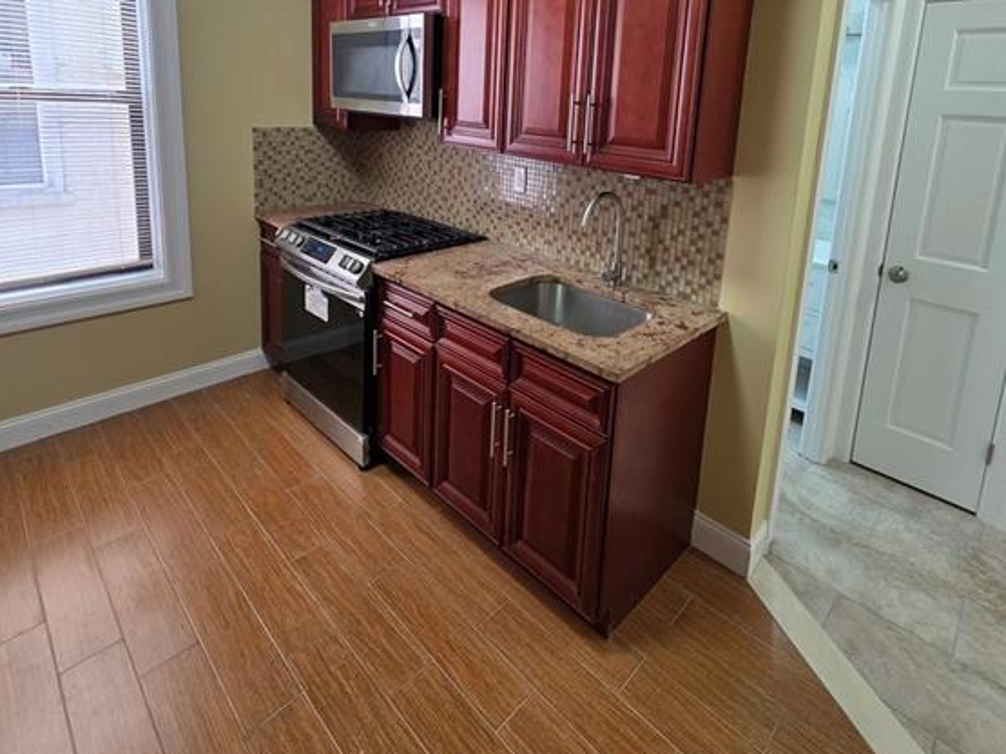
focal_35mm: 18
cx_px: 513
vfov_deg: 67.6
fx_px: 523
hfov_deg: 87.8
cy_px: 201
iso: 250
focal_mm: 2.2
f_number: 1.9
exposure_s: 1/120
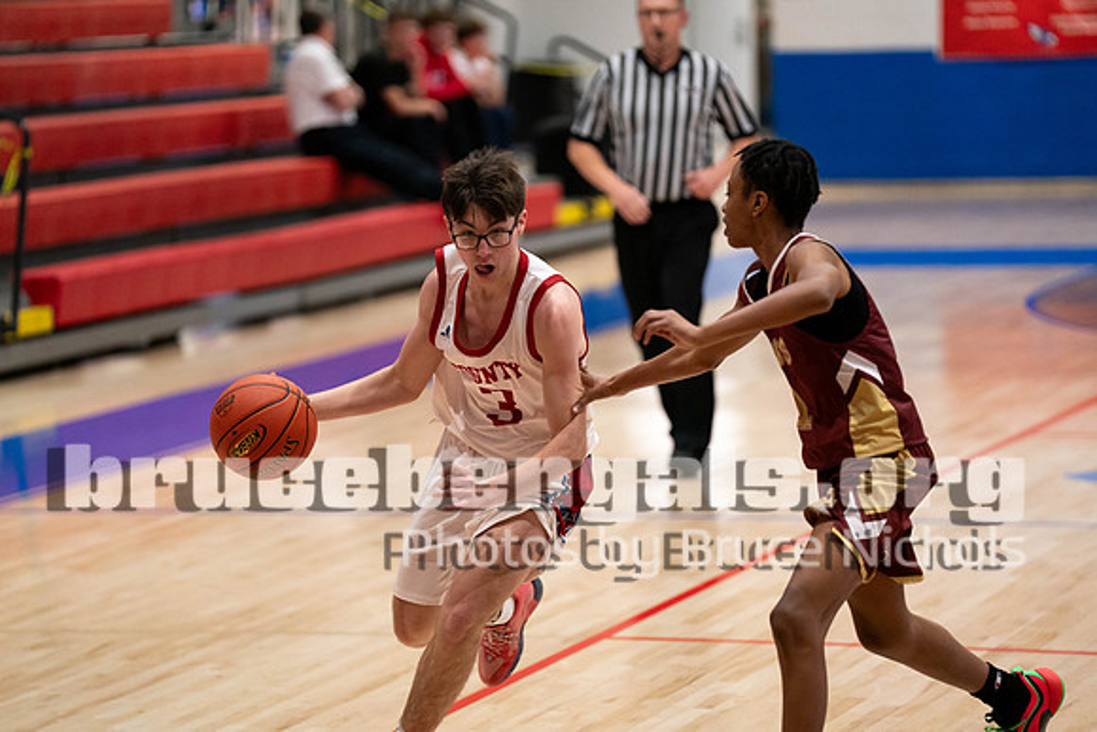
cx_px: 548
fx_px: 5334
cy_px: 366
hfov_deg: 11.7
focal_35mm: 175
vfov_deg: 7.9
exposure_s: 1/1000
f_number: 2.8
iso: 4000
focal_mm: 175
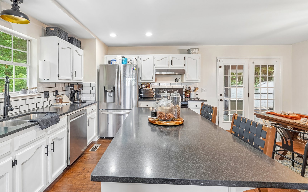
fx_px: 143
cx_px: 140
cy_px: 84
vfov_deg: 67.7
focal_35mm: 17
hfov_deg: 94.1
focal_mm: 14
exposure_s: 1/10
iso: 400
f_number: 8
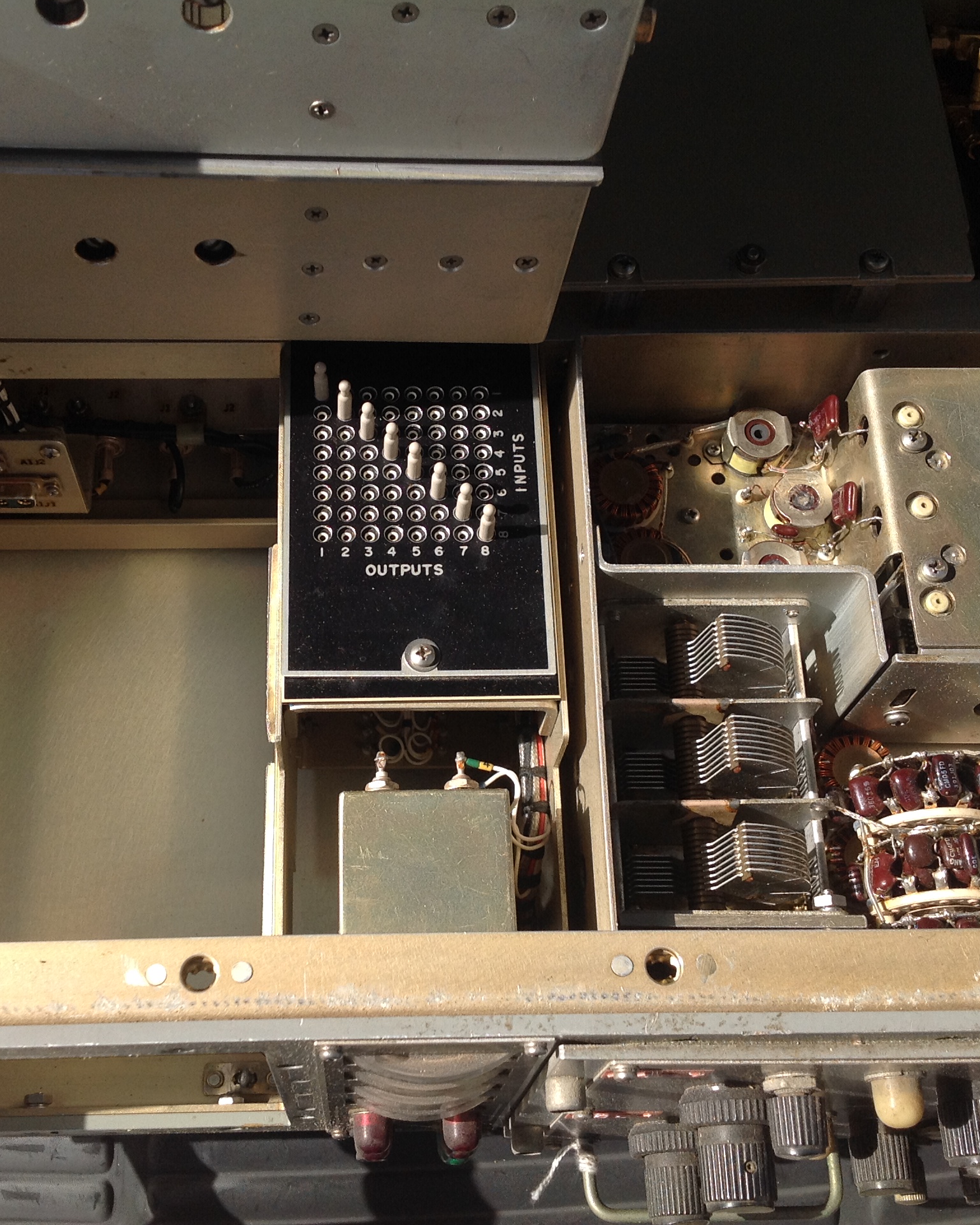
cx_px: 387
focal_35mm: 46
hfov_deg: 32.6
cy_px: 611
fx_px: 1667
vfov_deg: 40.3
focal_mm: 4.28
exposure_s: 1/1043
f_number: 2.4
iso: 50
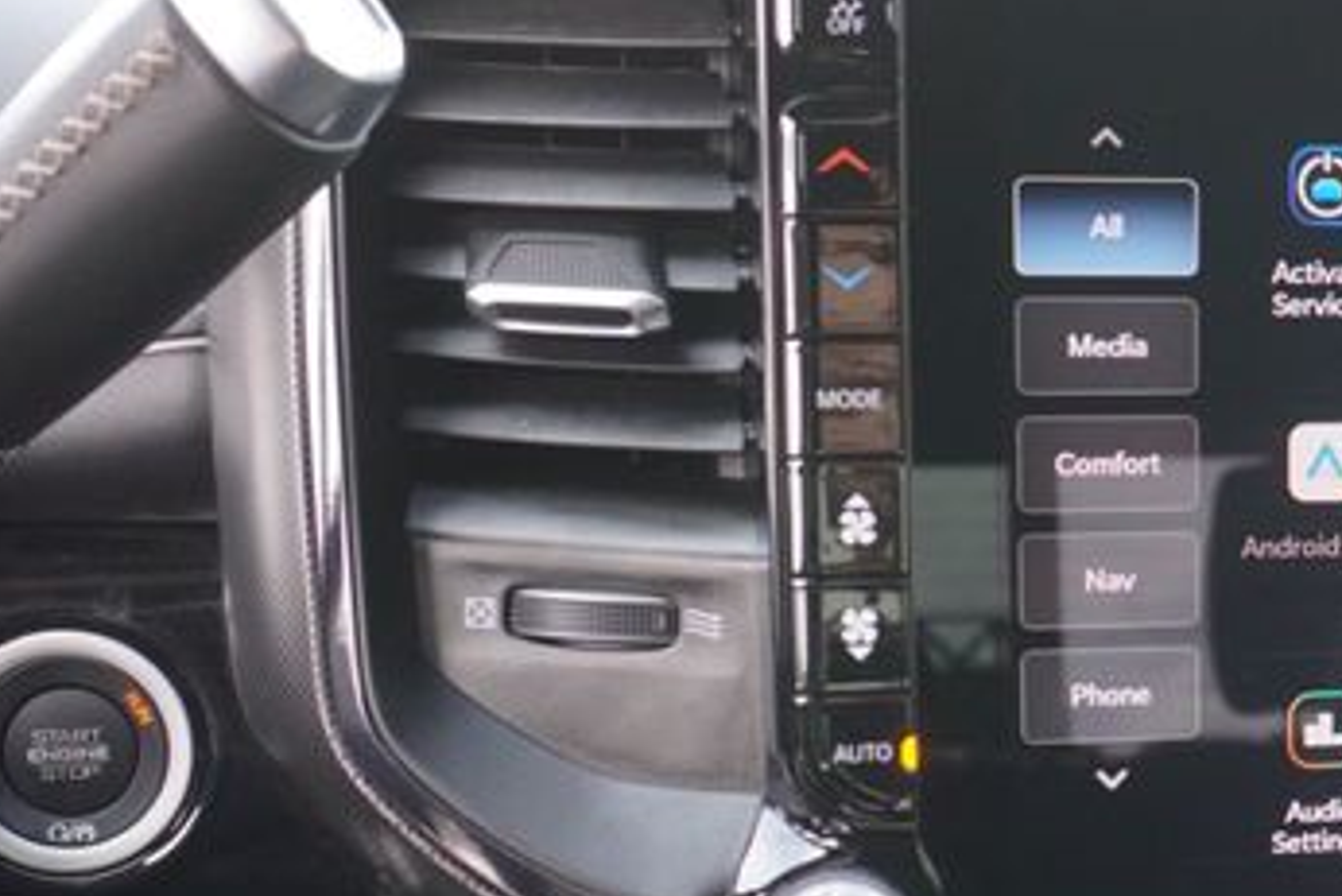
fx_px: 2648
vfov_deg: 18.9
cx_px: 1241
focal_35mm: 71
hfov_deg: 27.3
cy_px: 784
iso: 250
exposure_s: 1/60
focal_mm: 16
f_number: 4
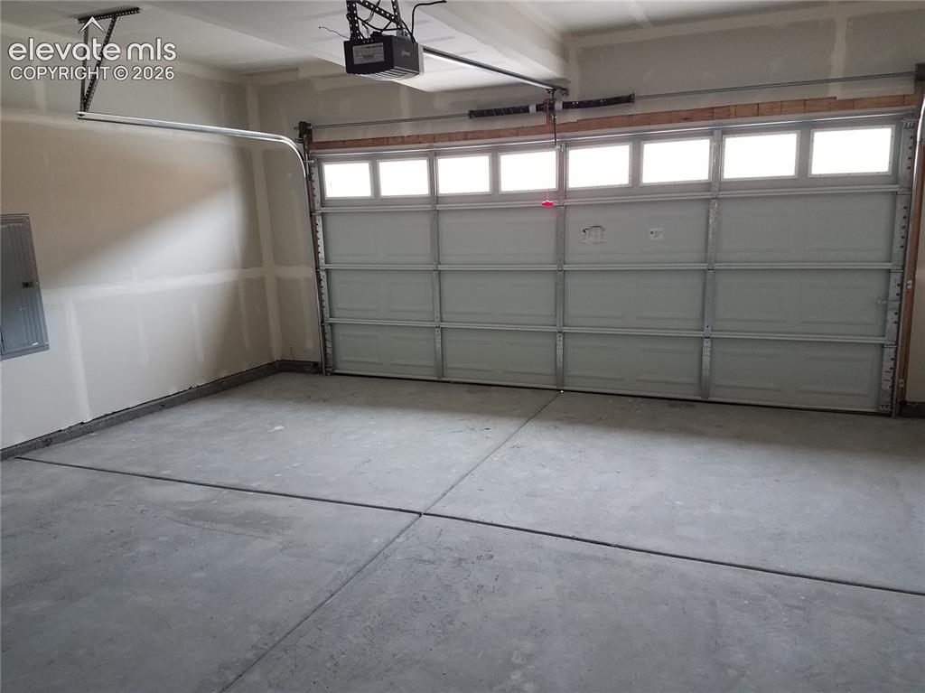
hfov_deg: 67.3
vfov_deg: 53.0
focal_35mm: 26
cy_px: 346
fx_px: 694
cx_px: 462
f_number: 1.7
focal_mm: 4.2
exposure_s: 1/60
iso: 100
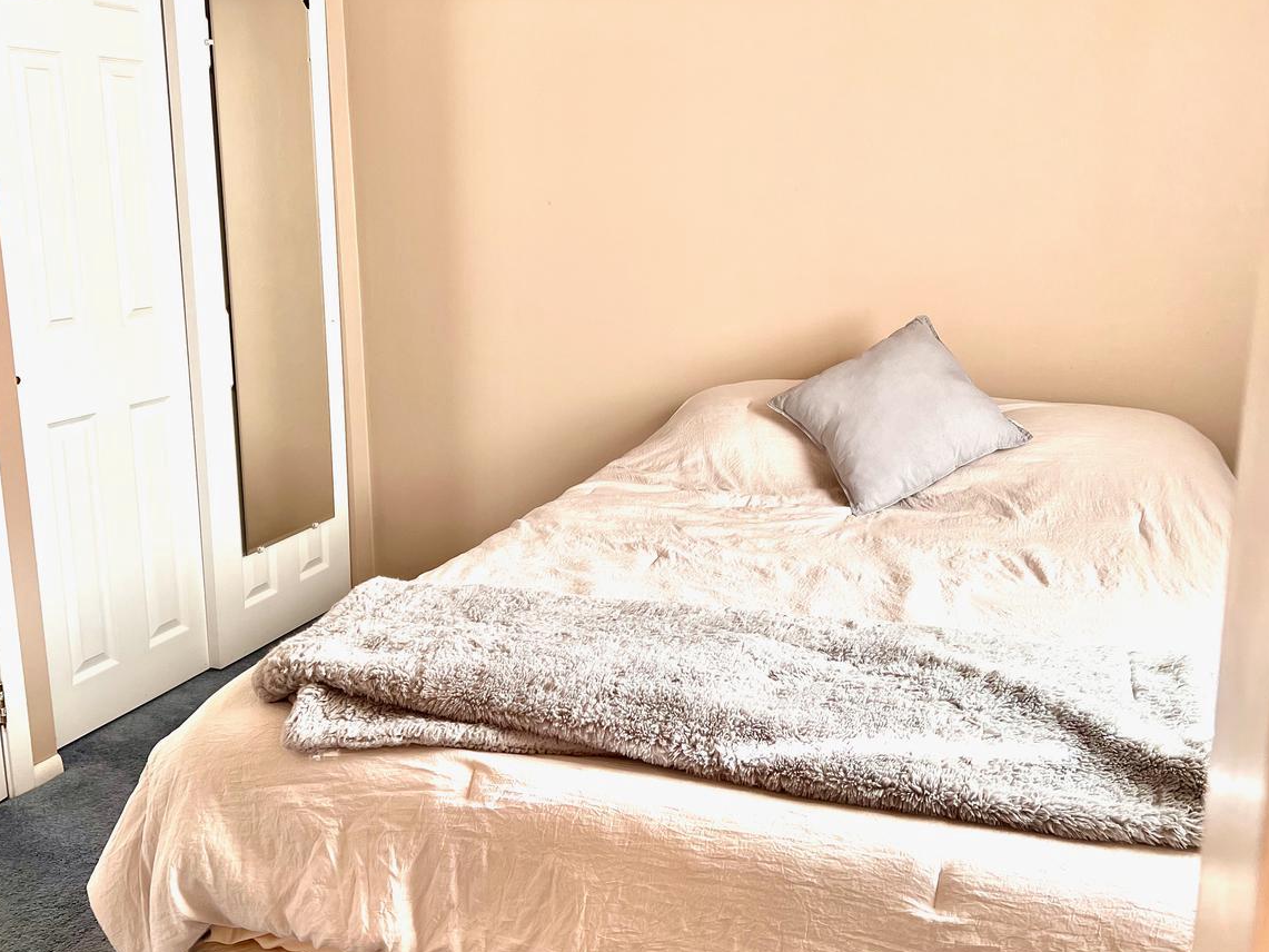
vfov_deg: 40.7
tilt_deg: -12.7
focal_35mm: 35
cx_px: 633
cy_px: 449
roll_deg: +1.0
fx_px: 1283
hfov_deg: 52.6
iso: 64
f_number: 1.5
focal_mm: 5.7
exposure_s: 1/121
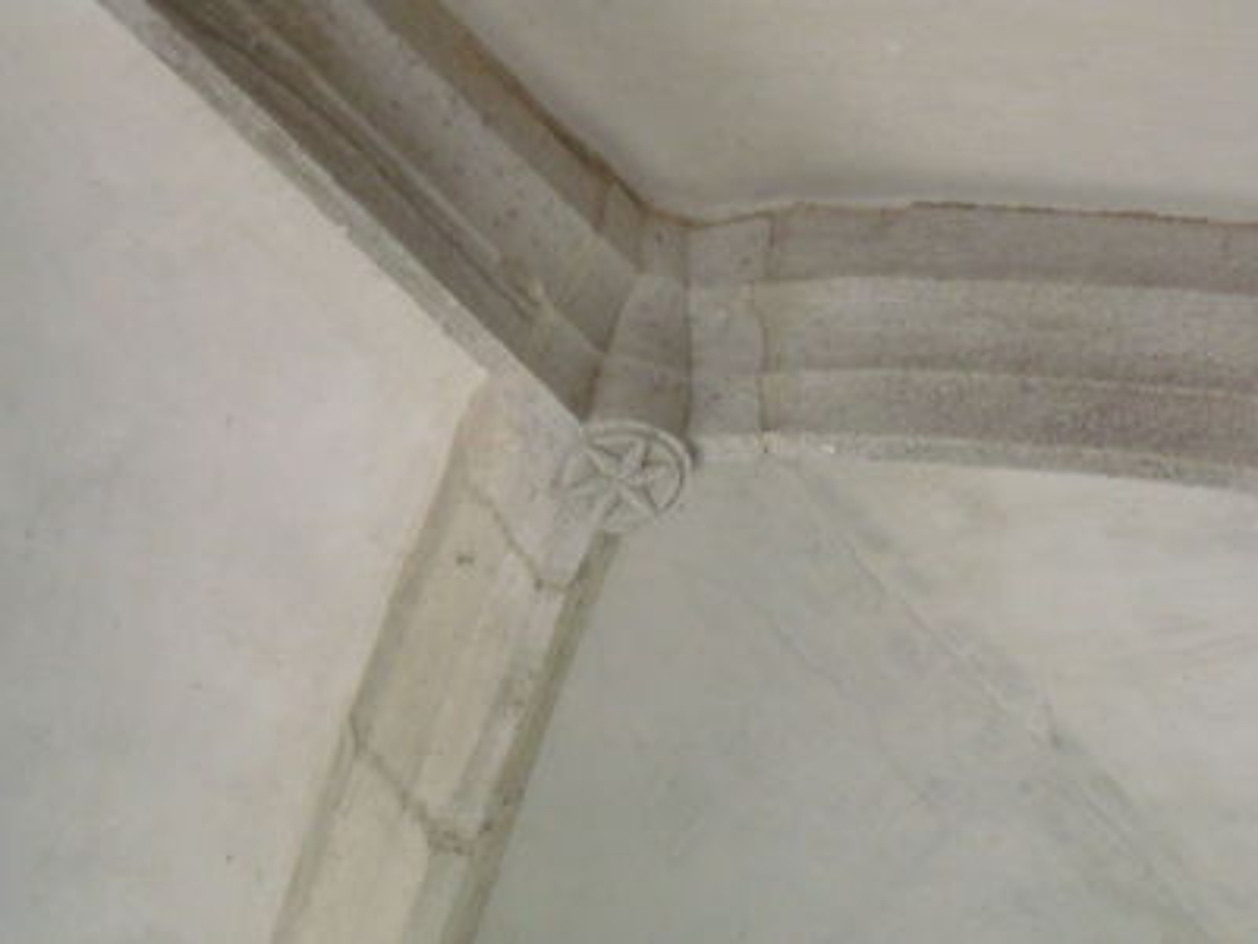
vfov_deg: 13.2
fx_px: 4070
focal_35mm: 112
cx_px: 629
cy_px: 472
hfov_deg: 17.6
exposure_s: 1/30
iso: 400
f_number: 5.9
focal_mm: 18.6
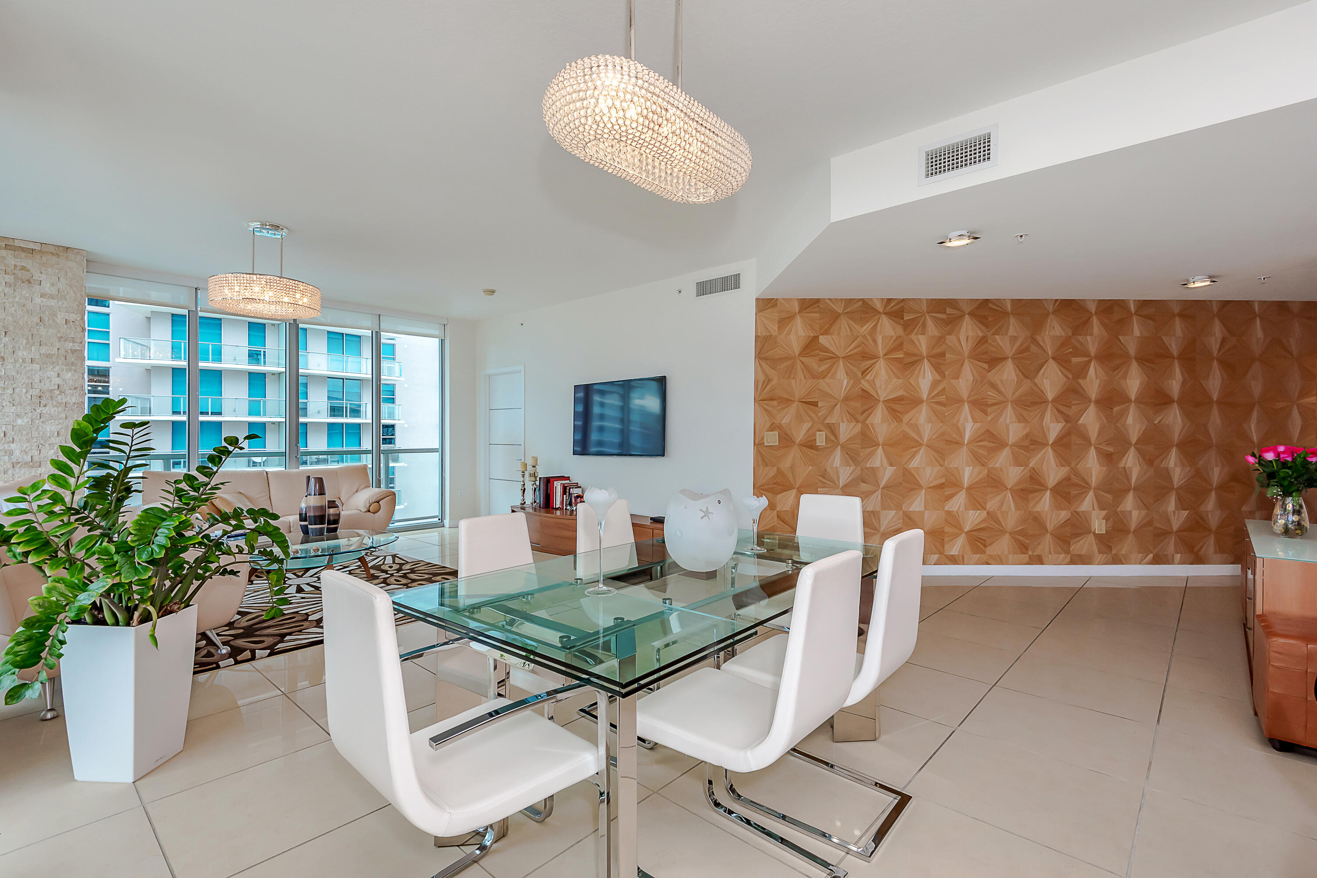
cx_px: 658
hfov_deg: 96.7
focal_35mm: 16
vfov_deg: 73.7
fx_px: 585
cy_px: 439
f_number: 8
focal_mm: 16
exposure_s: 1/100
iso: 400
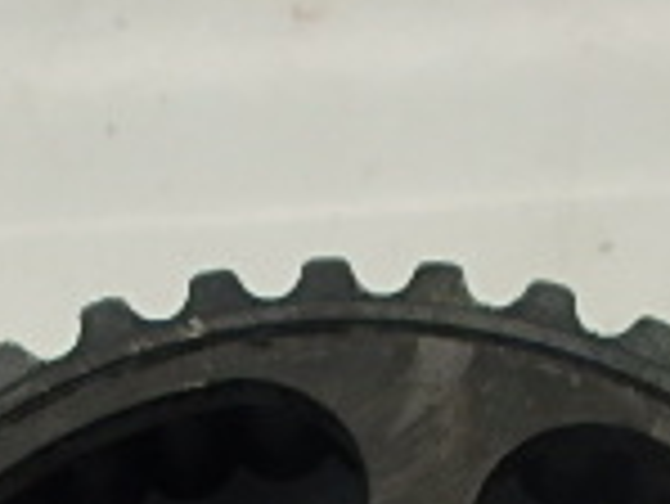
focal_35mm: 90
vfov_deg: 14.1
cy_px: 968
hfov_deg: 21.7
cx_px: 382
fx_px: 1743
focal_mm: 3.7
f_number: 3.5
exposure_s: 1/60
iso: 200
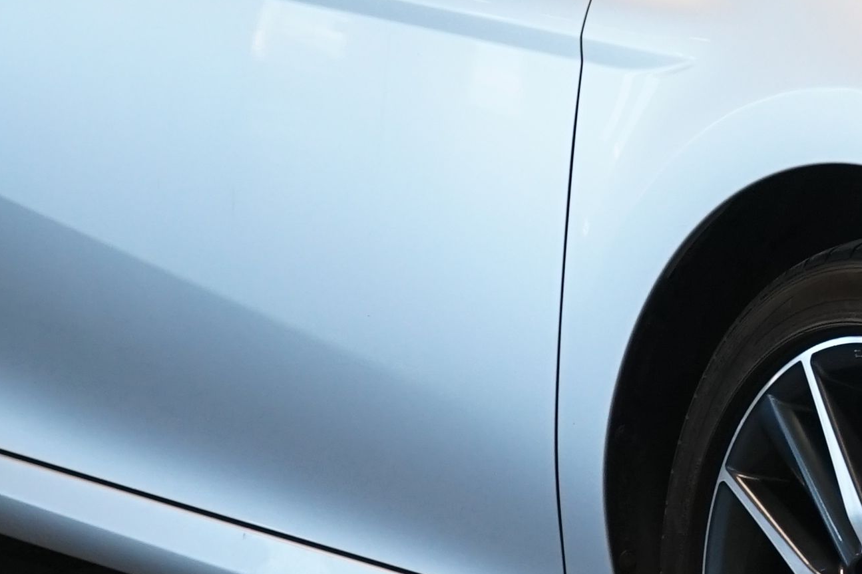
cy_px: 205
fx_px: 4549
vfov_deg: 7.2
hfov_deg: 10.6
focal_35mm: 190
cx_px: 1046
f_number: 4.5
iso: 800
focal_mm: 41
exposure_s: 1/30
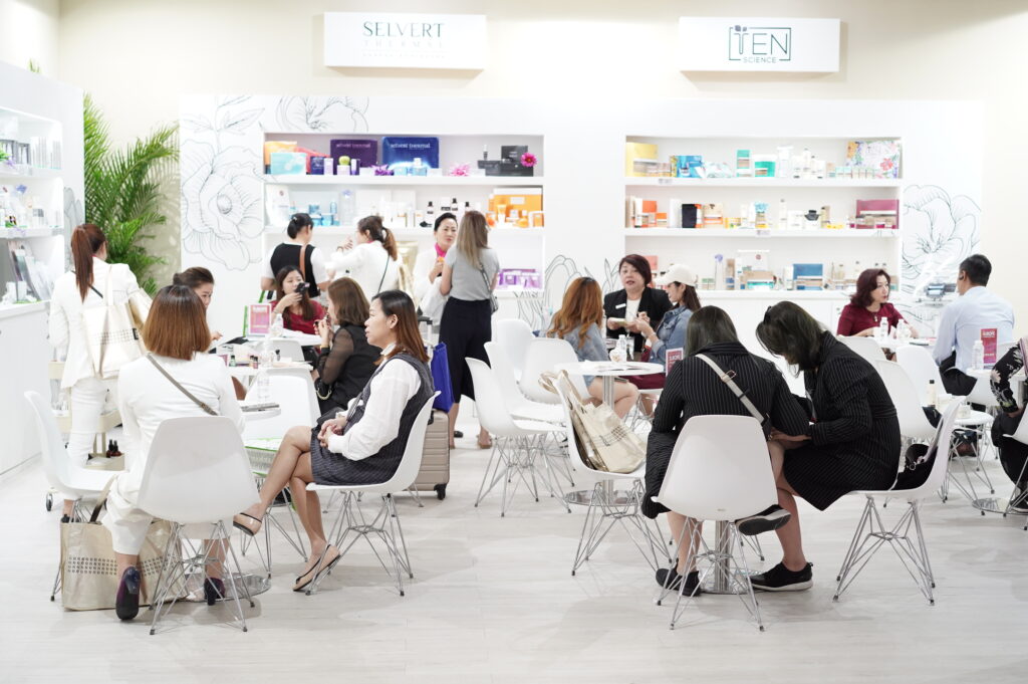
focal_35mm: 55
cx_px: 514
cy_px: 342
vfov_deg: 24.6
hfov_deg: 36.3
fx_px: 1569
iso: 2000
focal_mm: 55
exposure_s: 1/250
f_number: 3.2
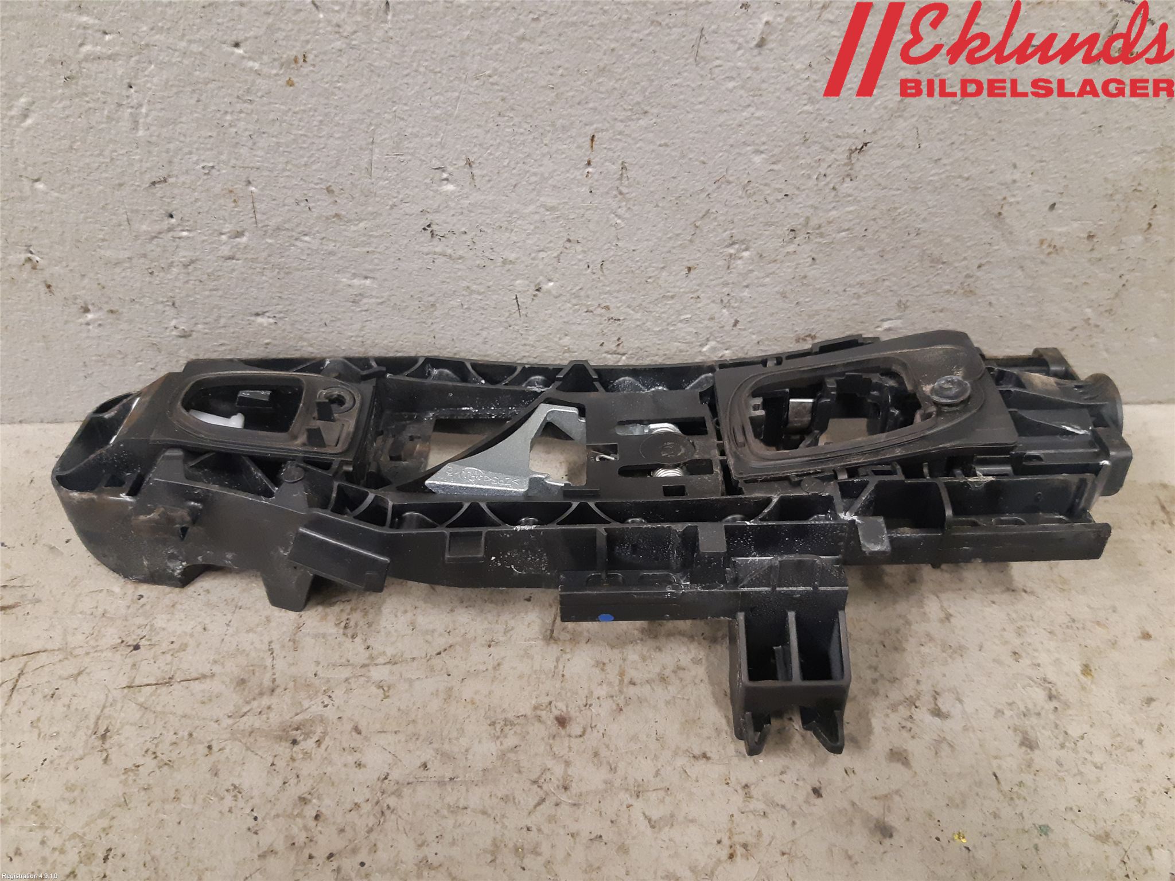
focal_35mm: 26
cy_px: 440
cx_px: 588
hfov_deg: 67.3
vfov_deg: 53.1
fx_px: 883
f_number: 1.7
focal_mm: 3.93
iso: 320
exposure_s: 1/50
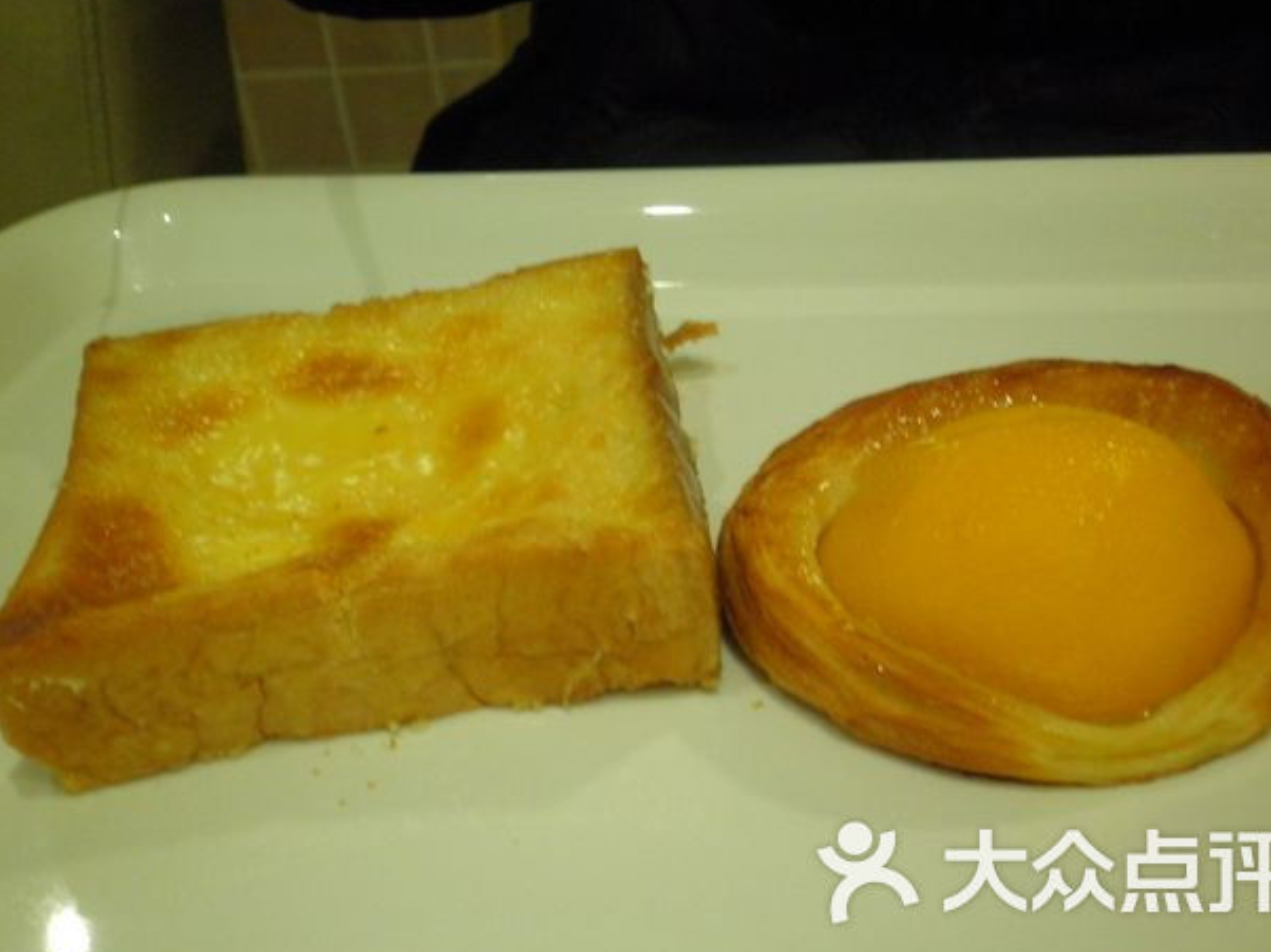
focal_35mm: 50
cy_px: 475
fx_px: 1835
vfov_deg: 29.1
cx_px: 671
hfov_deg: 38.2
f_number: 3.4
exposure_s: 1/4
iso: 400
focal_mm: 8.3
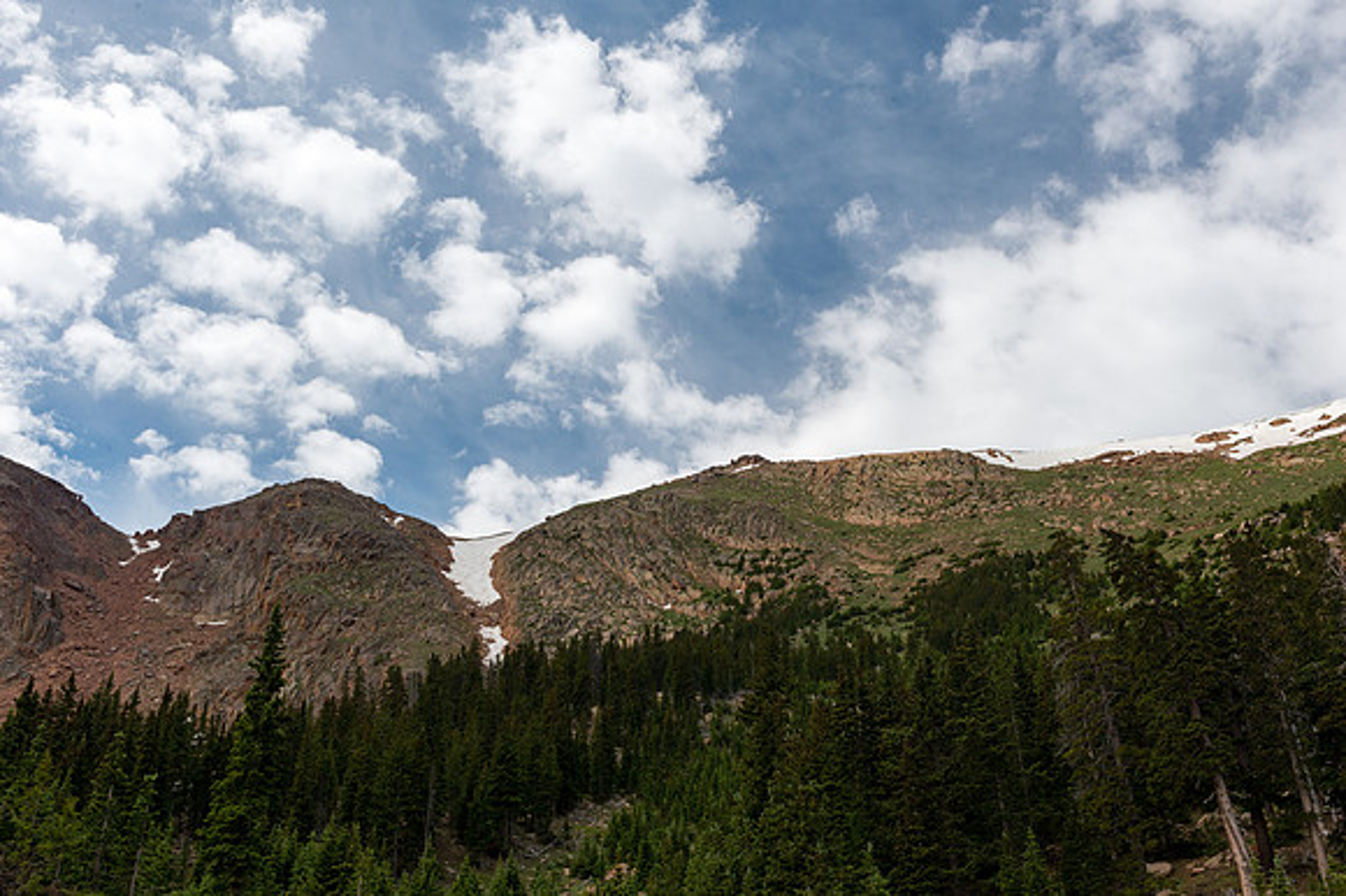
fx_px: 1196
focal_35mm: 32
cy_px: 448
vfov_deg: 41.1
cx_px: 673
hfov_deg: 58.7
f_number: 16
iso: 360
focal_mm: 32
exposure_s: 1/200
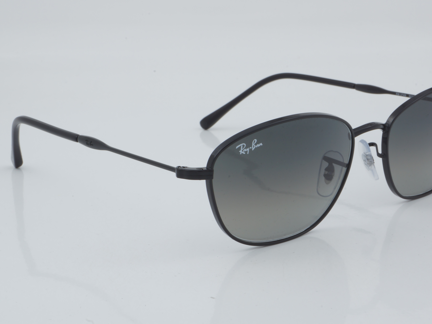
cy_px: 163
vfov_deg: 18.0
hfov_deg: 23.8
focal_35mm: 82
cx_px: 245
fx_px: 1023
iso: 100
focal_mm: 50
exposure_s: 1/4
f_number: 29
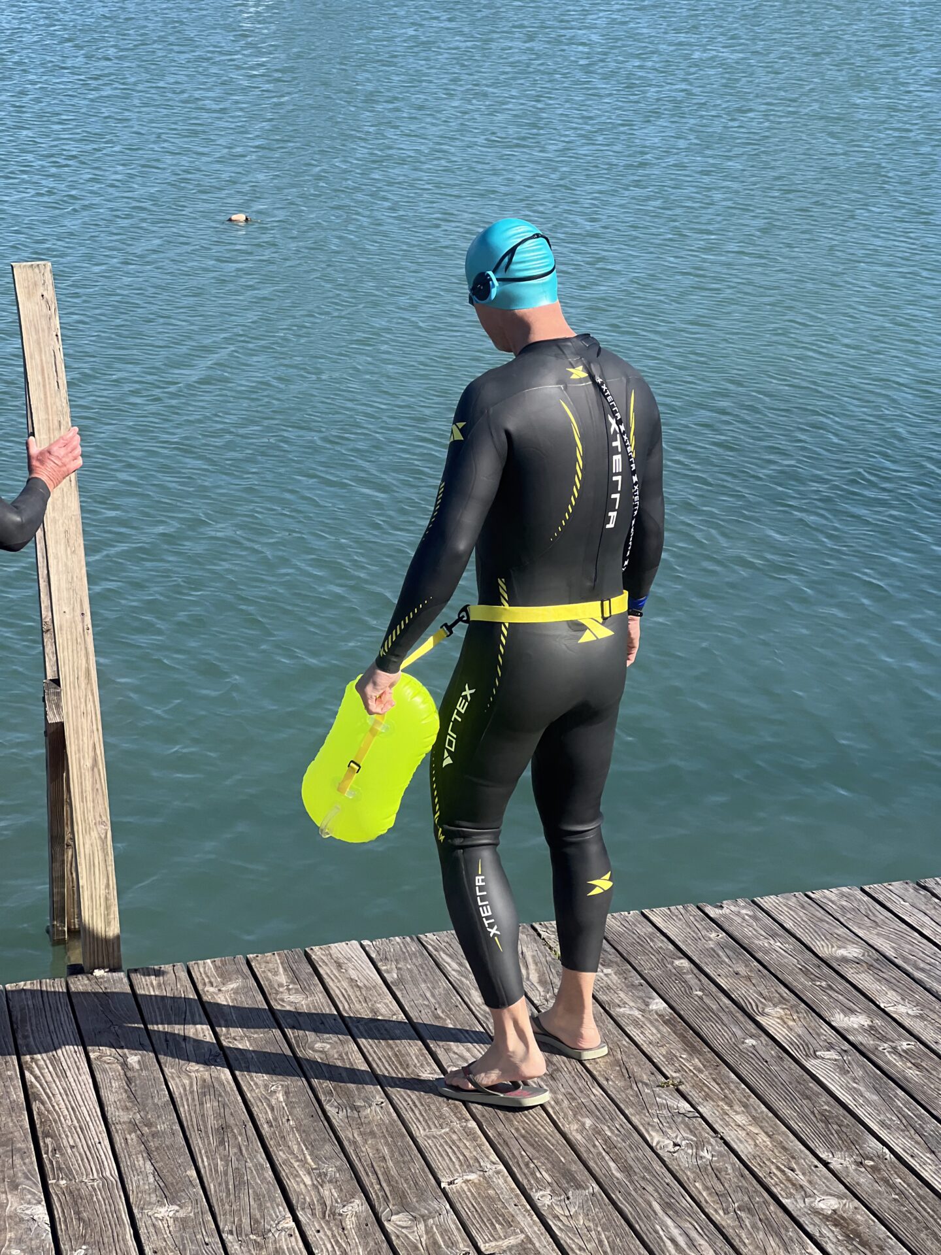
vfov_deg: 25.3
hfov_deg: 19.1
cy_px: 628
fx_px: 2791
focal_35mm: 77
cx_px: 470
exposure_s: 1/444
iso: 32
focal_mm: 9
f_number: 2.8
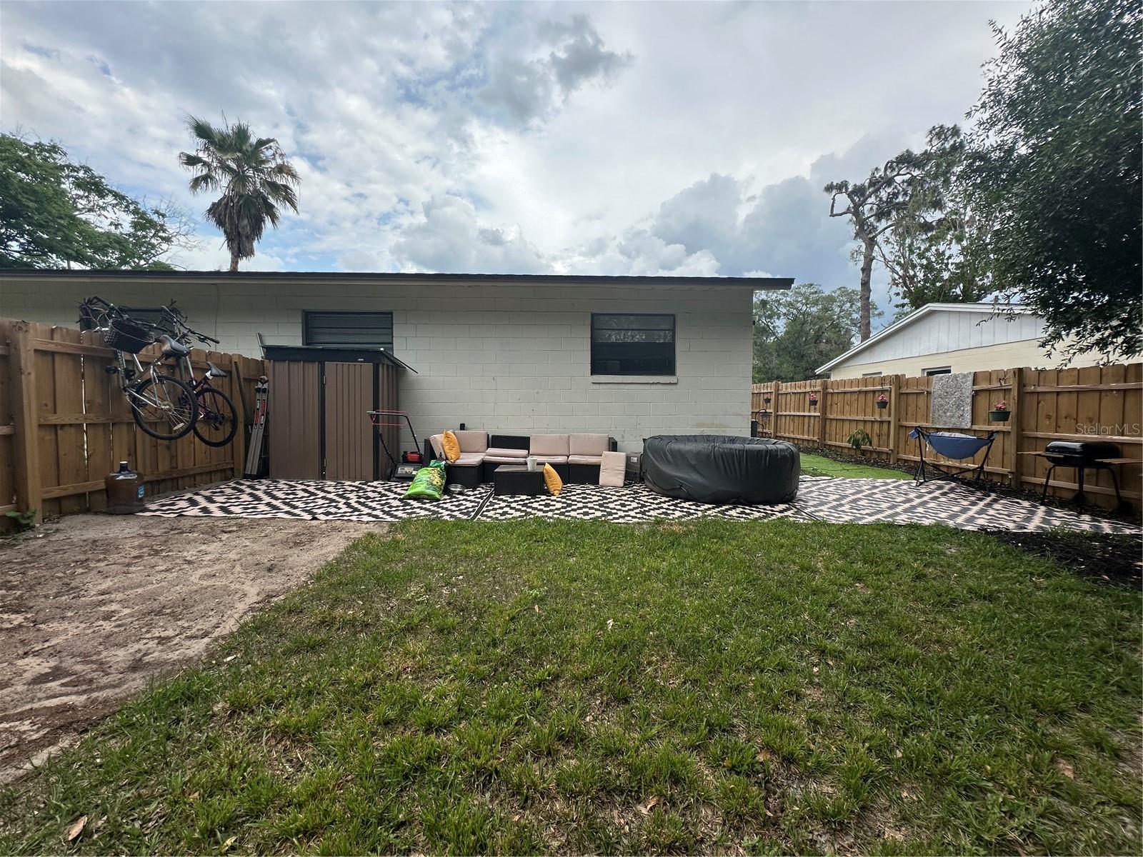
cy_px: 428
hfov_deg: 102.1
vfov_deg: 85.7
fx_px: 462
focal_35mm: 14
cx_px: 572
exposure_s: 1/1618
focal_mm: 2.22
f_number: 2.2
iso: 40
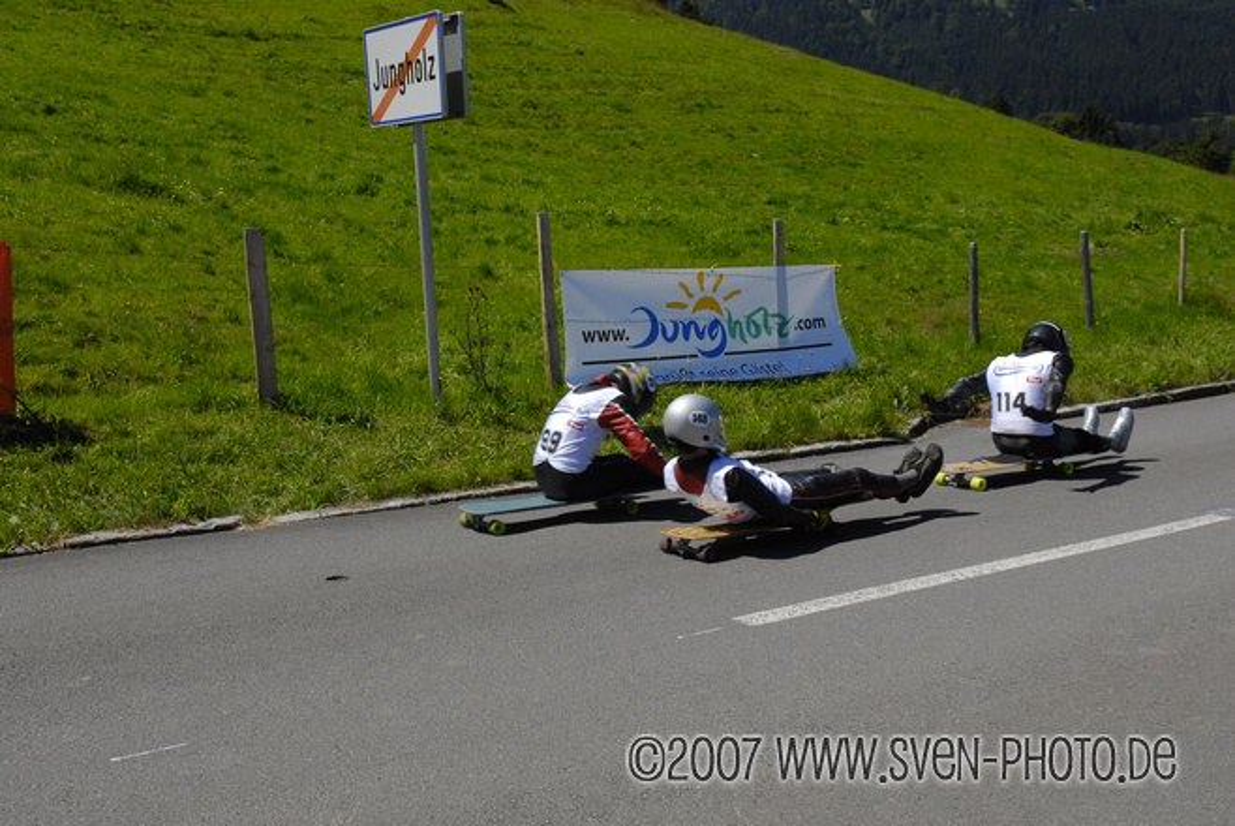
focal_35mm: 39
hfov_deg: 49.5
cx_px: 618
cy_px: 413
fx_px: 1339
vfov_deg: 34.3
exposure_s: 1/320
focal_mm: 26
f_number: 10
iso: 200
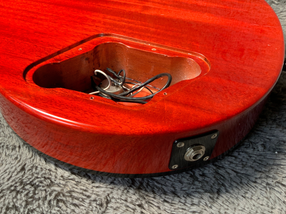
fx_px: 264
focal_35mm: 32
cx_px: 136
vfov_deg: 44.1
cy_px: 115
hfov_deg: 56.8
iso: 64
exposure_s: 1/52
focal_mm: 3
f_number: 1.8
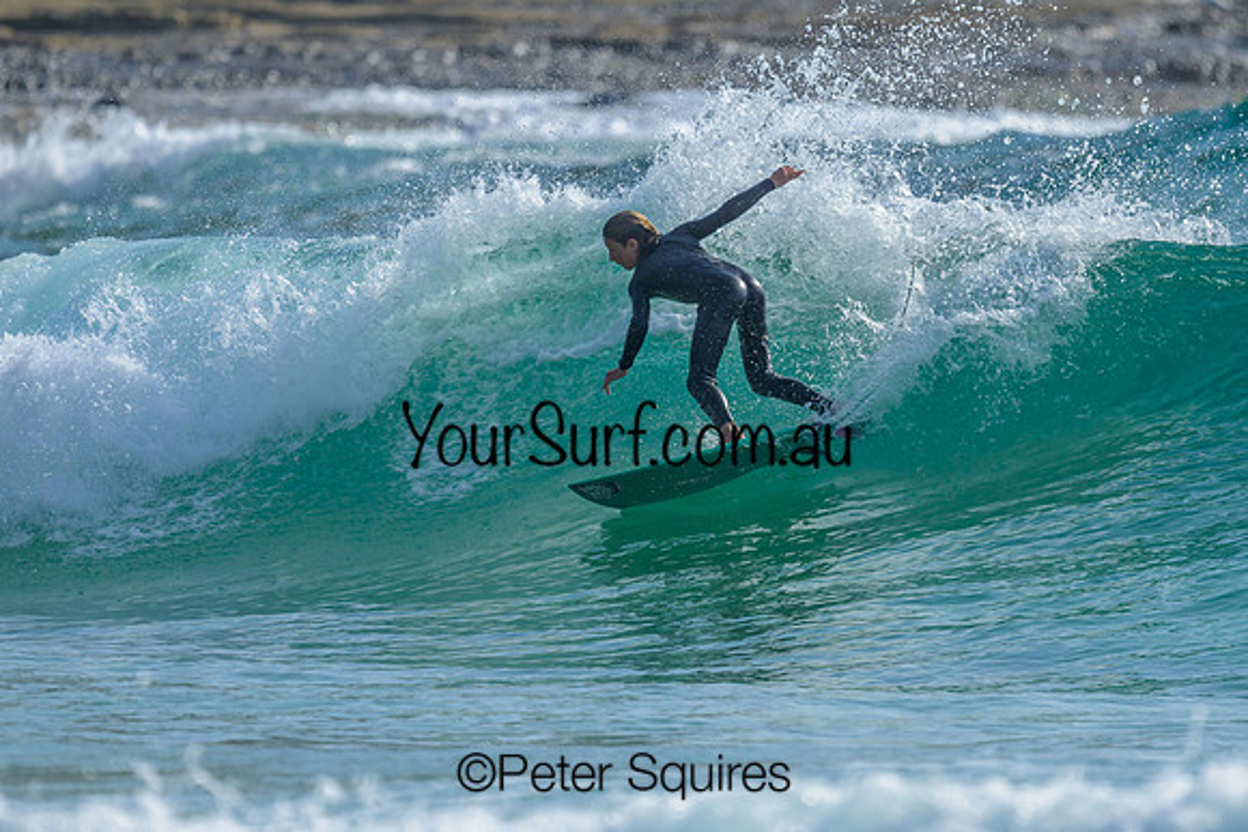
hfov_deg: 1.9
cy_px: 394
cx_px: 858
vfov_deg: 1.2
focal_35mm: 1105
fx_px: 38326
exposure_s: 1/2000
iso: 220
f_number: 6.3
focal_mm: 800
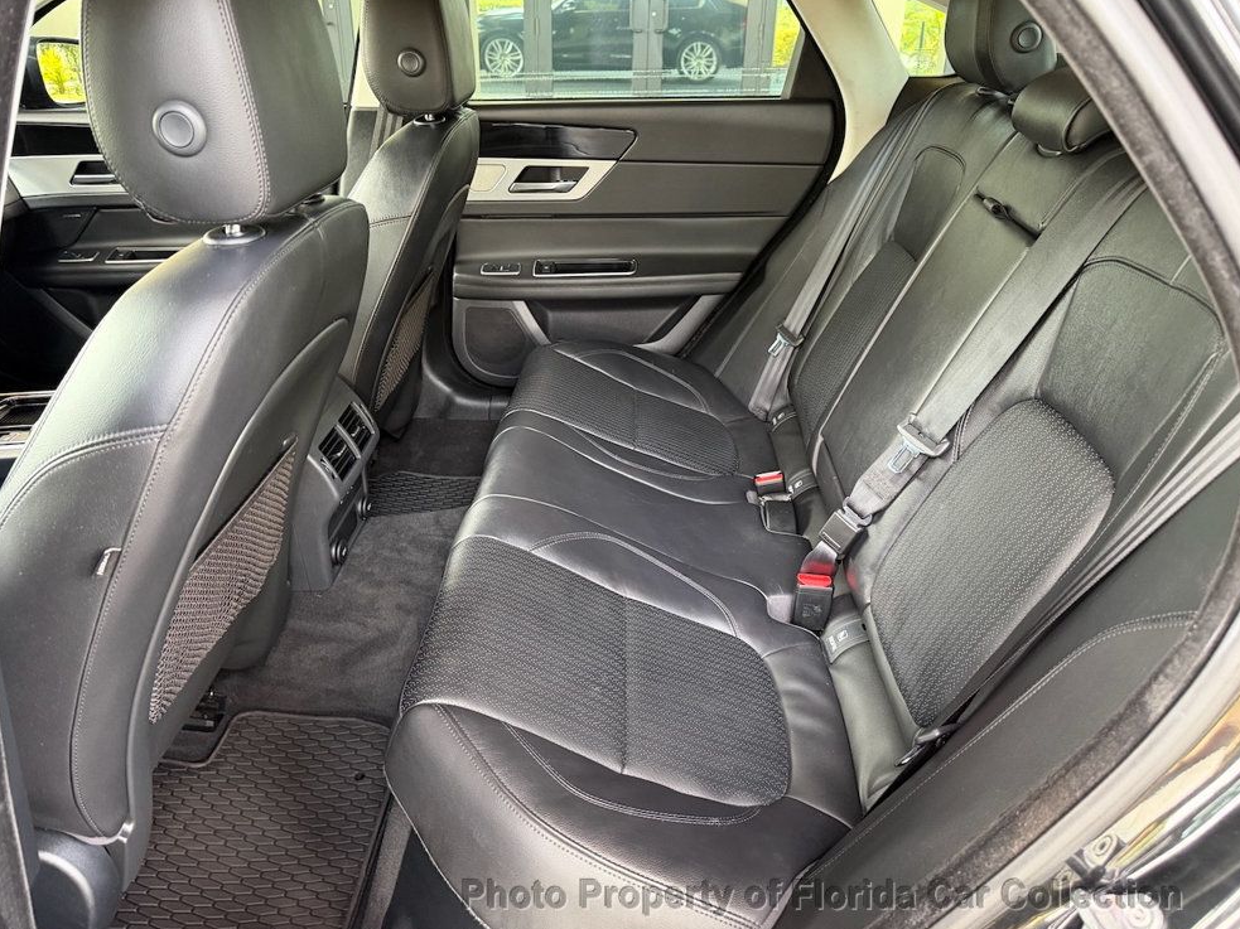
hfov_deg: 69.4
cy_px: 454
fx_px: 895
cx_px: 602
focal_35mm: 25
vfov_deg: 54.9
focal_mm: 6.76
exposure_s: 1/60
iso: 400
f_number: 1.78
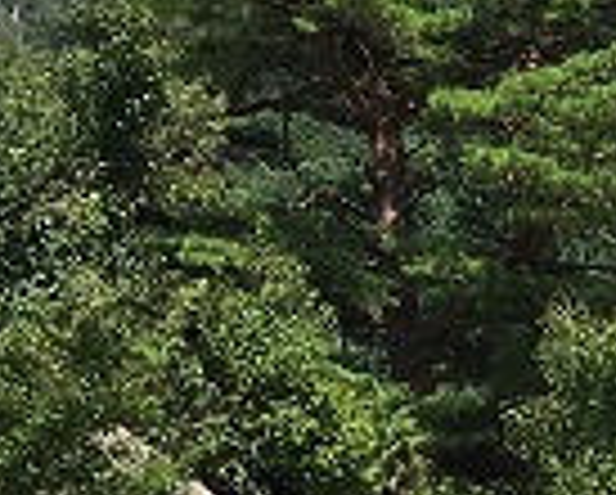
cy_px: 1156
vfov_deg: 7.1
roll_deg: +0.0
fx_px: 3798
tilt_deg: -0.1
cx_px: 1956
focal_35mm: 208
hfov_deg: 7.8
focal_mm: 4.15
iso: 25
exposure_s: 1/916
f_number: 2.2
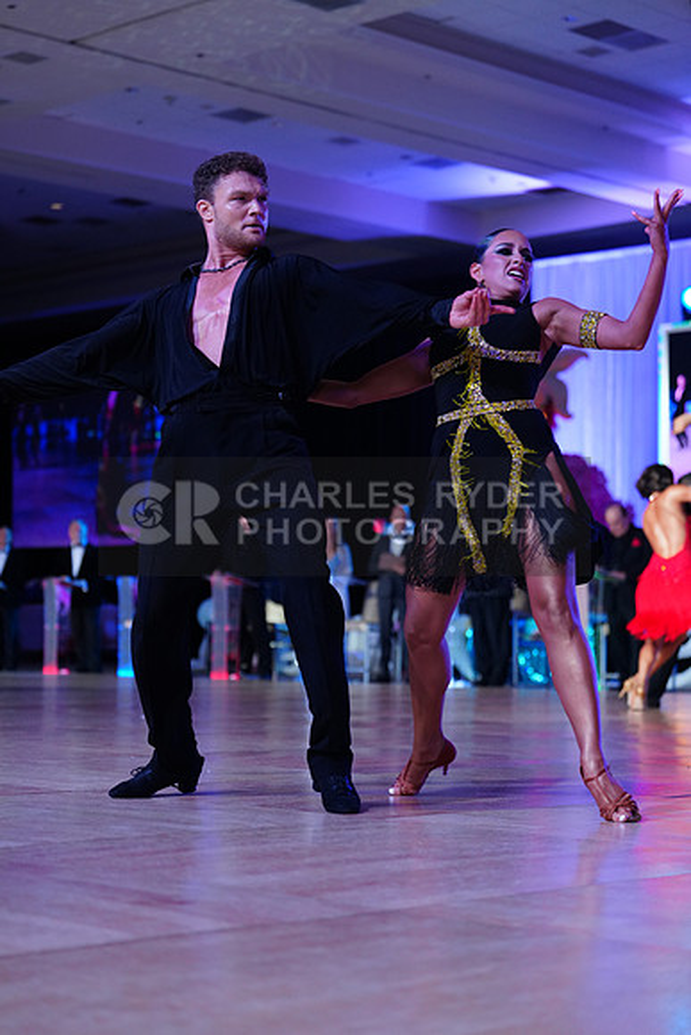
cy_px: 518
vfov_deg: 28.8
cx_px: 346
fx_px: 2014
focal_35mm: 70
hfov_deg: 19.5
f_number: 2.8
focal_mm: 70
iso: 1600
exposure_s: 1/400
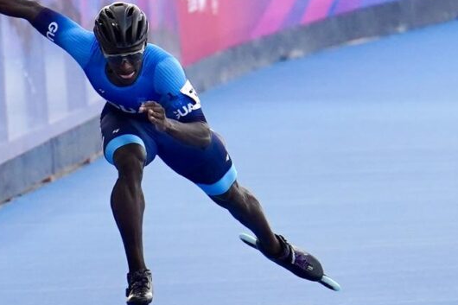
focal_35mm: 435
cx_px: 159
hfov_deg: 4.7
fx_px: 5532
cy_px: 145
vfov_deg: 3.2
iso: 800
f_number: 2.8
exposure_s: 1/1600
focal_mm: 200
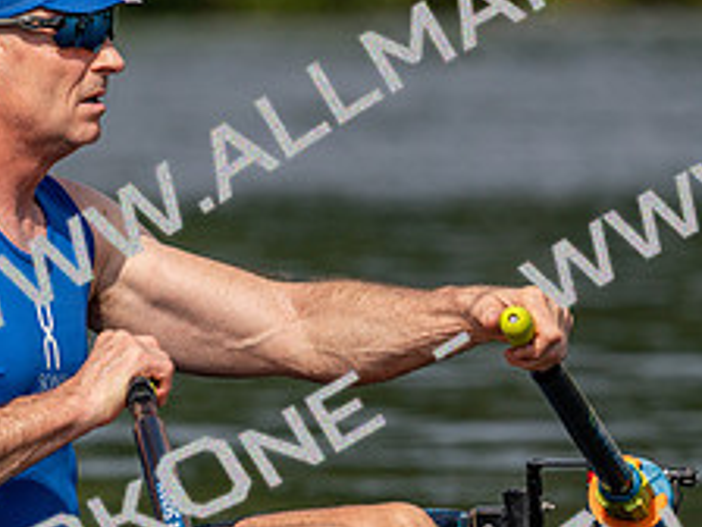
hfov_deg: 2.1
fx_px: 19286
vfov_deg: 1.6
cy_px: 362
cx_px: 291
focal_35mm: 951
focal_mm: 382
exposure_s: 1/1600
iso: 160
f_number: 6.3
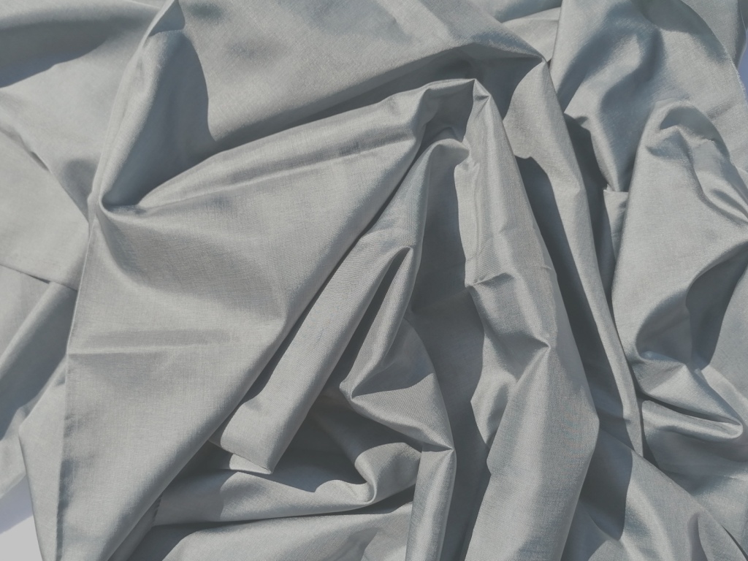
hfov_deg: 65.3
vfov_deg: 51.4
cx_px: 374
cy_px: 280
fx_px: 583
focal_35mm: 27
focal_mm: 4.75
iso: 50
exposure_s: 1/2278
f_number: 1.8
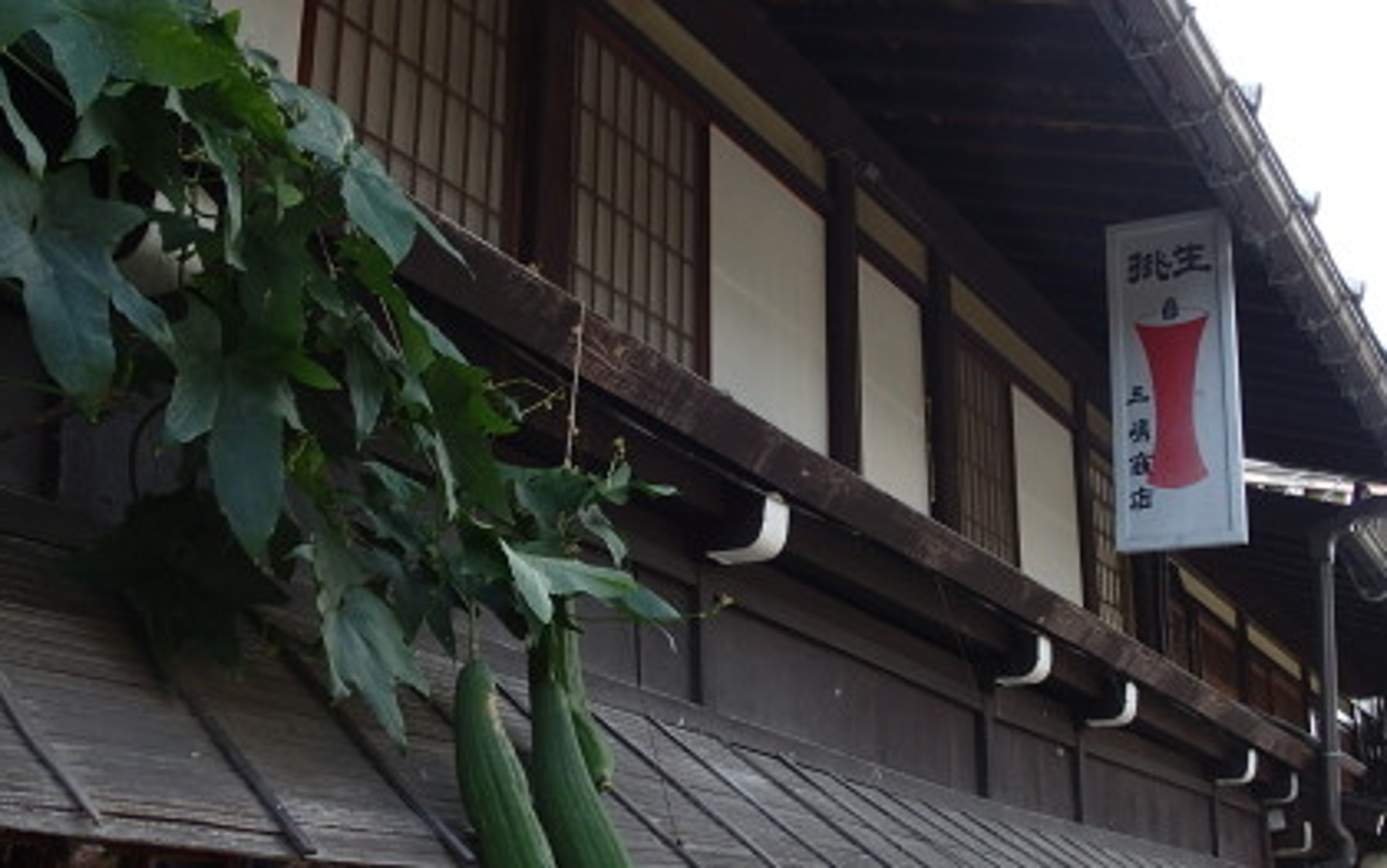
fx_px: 1740
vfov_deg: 28.0
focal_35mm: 46
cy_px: 465
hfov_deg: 43.5
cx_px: 720
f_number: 3.5
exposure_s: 1/160
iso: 100
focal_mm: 6.86
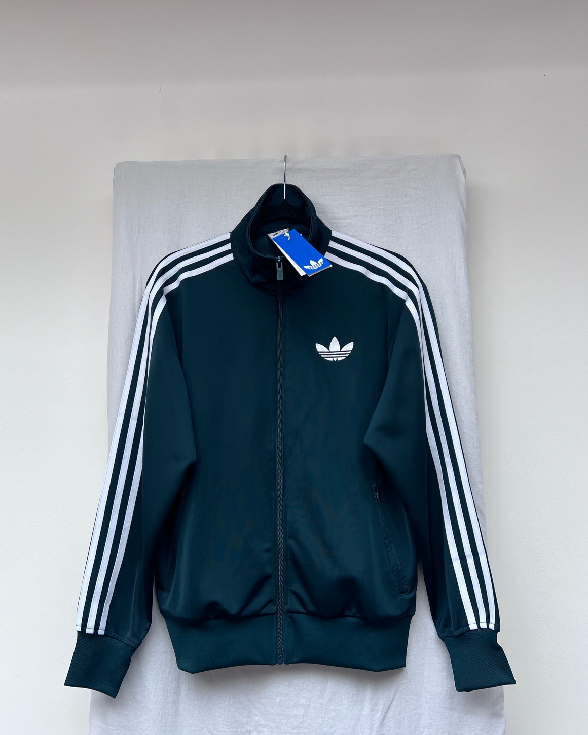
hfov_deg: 51.5
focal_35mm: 28
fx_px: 609
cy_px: 347
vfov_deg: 62.2
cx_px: 288
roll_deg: +0.9
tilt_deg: +10.8
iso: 40
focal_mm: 5.7
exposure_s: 1/293
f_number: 1.5
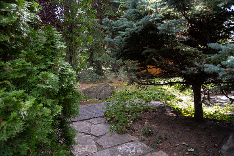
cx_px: 117
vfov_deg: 48.0
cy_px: 78
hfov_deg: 67.4
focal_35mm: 27
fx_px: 176
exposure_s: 1/250
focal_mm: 27
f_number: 4
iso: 500
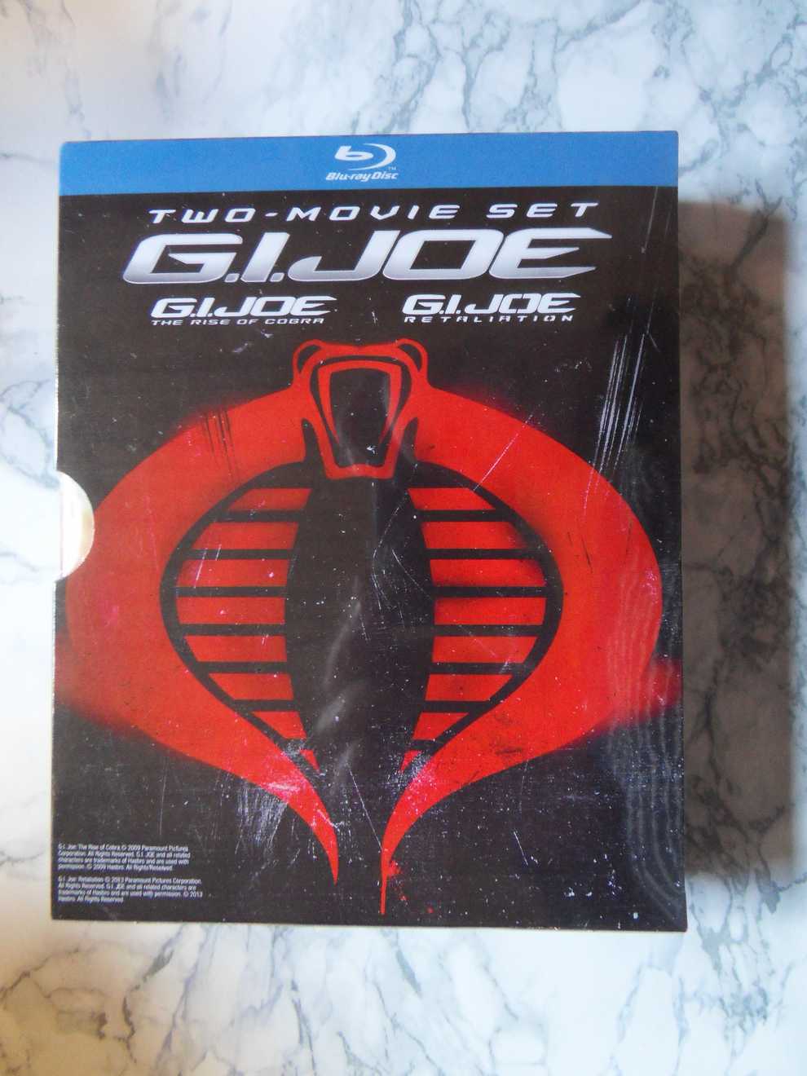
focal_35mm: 24
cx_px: 404
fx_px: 746
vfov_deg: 71.6
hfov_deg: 56.8
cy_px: 538
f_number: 3.3
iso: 400
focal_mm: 4.2
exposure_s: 1/15
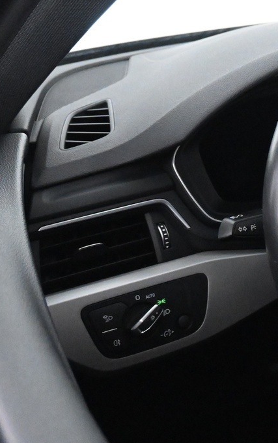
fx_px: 923
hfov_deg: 15.7
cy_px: 200
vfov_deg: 27.0
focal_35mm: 76
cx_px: 421
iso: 6400
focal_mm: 21
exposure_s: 1/100
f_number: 4
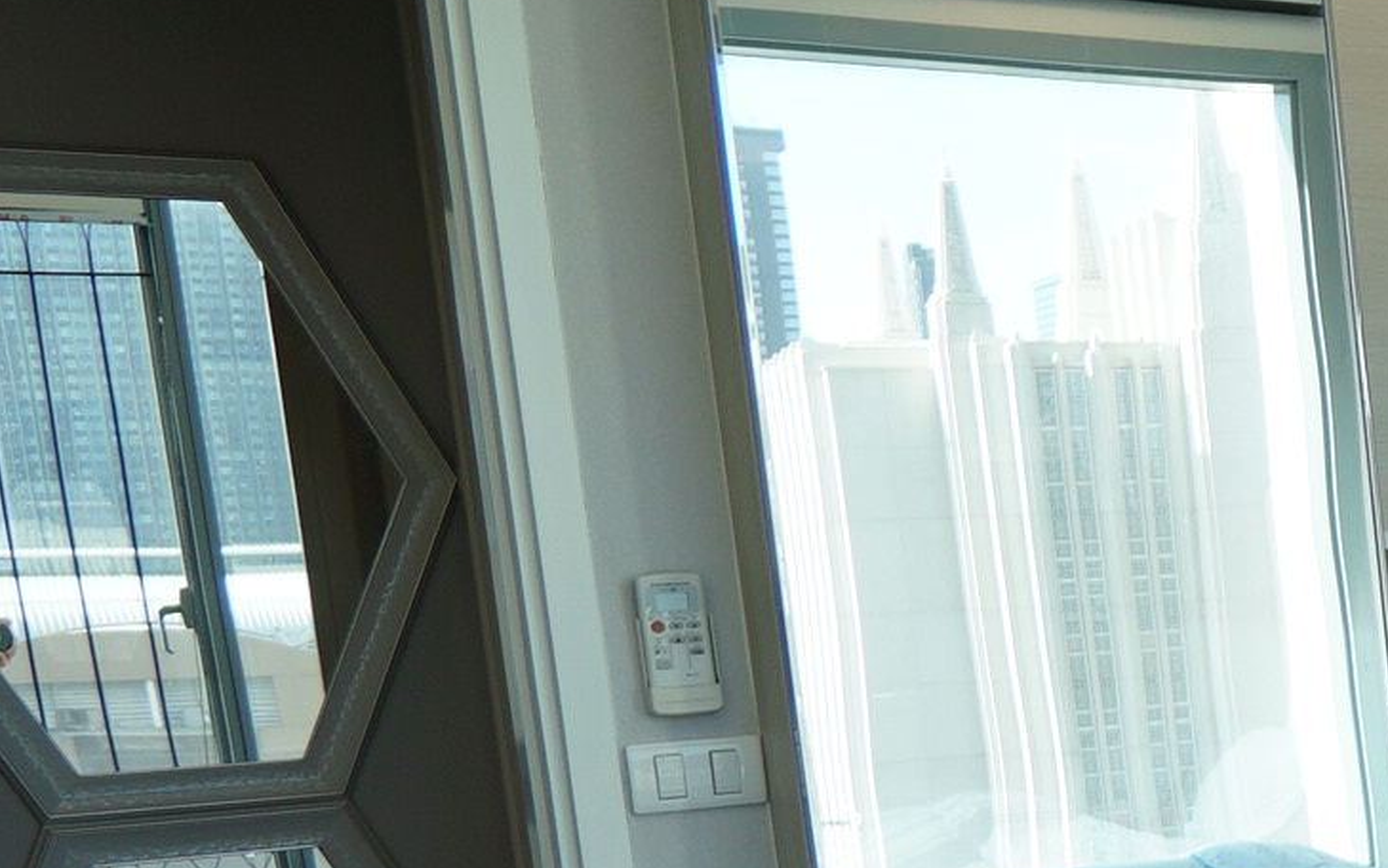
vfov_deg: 20.1
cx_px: 2527
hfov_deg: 21.1
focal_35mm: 63
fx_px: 2384
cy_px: 839
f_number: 4
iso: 160
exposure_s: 1/60
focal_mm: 10
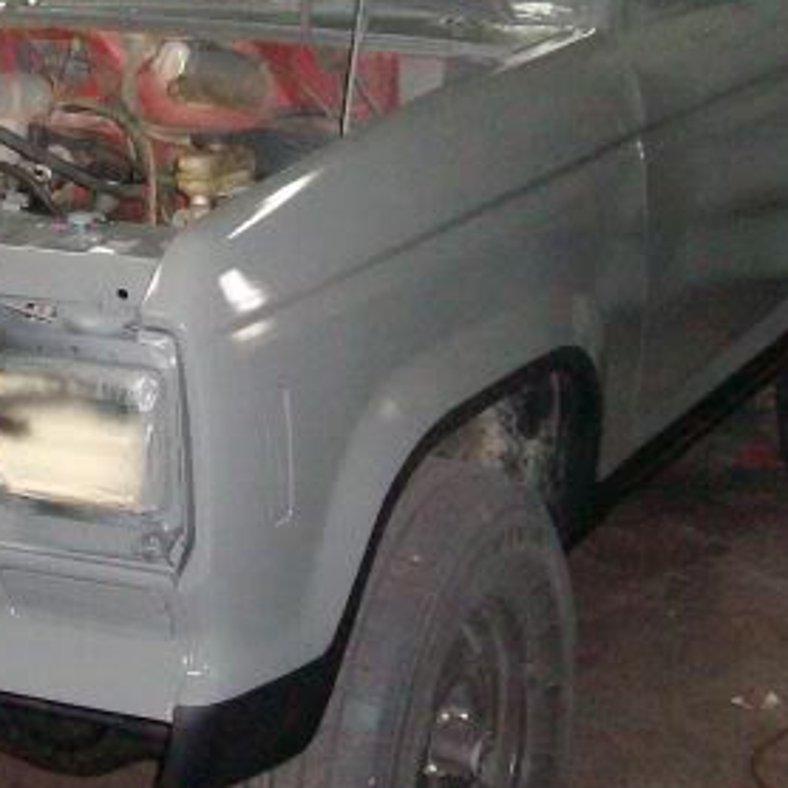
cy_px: 85
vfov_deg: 19.2
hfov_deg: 19.4
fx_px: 2292
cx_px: 187
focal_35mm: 89
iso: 320
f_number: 2.8
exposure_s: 1/40
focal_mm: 5.8
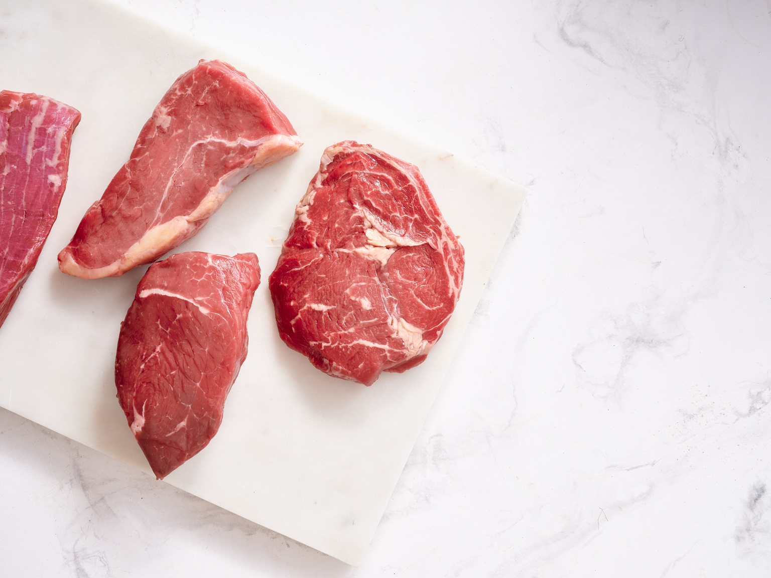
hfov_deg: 34.9
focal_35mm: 55
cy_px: 289
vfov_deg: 26.6
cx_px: 386
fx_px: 1225
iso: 200
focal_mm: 70
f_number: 10
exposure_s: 1/125
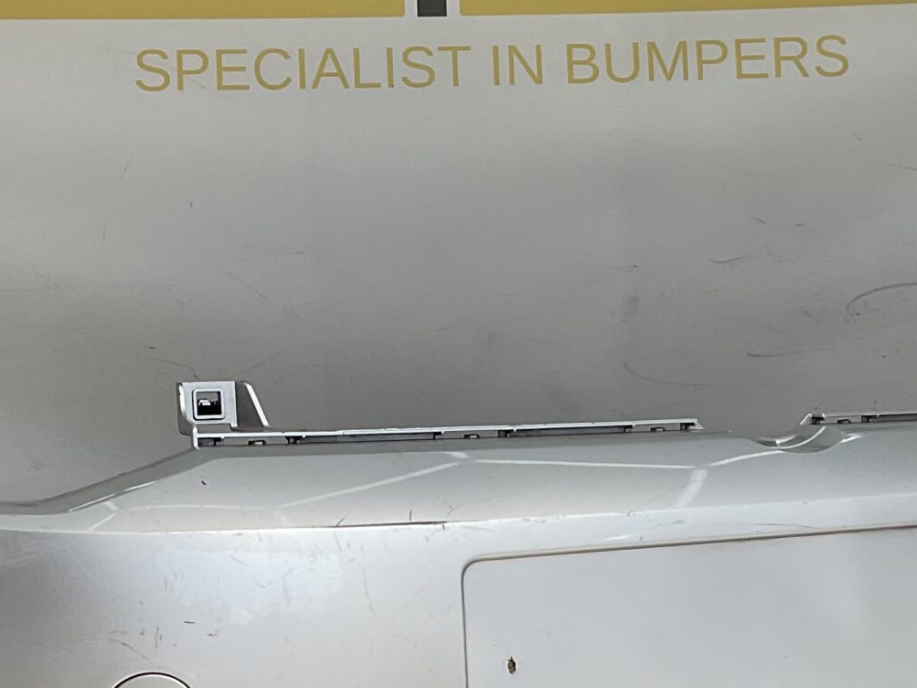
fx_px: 1960
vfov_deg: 19.6
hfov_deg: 26.2
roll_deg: -0.2
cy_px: 583
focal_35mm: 74
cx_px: 297
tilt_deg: -8.8
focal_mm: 3
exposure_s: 1/657
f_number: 1.8
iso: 16
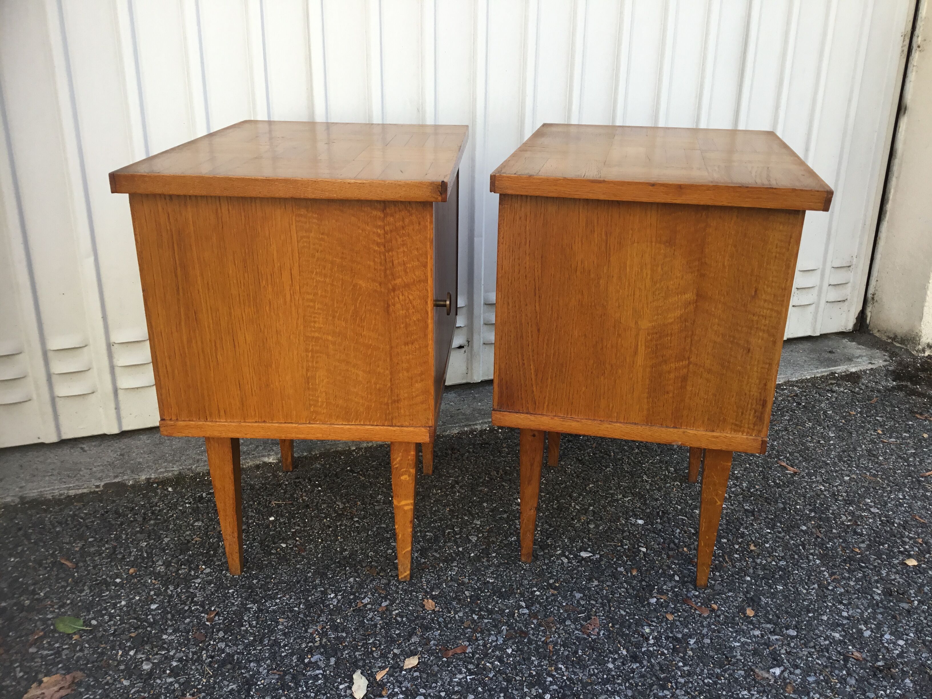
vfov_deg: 45.4
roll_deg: -0.5
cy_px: 350
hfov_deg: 58.4
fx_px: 835
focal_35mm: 31
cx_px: 466
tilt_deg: -20.5
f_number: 2.4
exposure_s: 1/137
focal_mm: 3.3
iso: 25
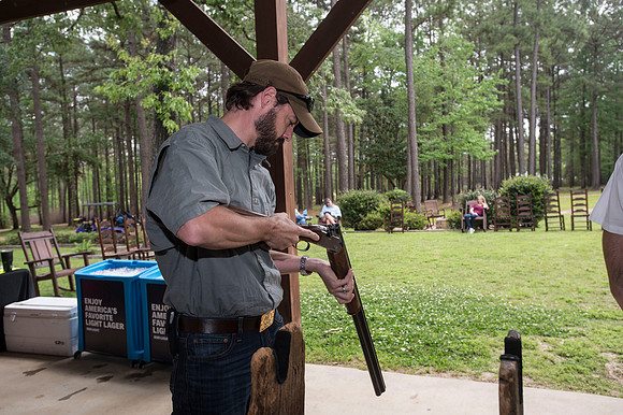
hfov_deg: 62.0
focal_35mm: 30
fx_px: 519
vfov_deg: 43.6
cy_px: 208
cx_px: 312
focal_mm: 30
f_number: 6.3
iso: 250
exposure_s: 1/160
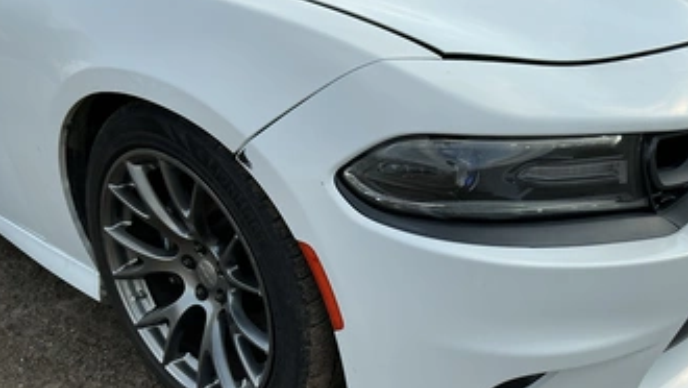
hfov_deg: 53.7
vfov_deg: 31.7
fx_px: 675
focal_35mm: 37
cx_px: 402
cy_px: 271
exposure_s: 1/1451
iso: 25
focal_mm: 3
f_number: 1.8
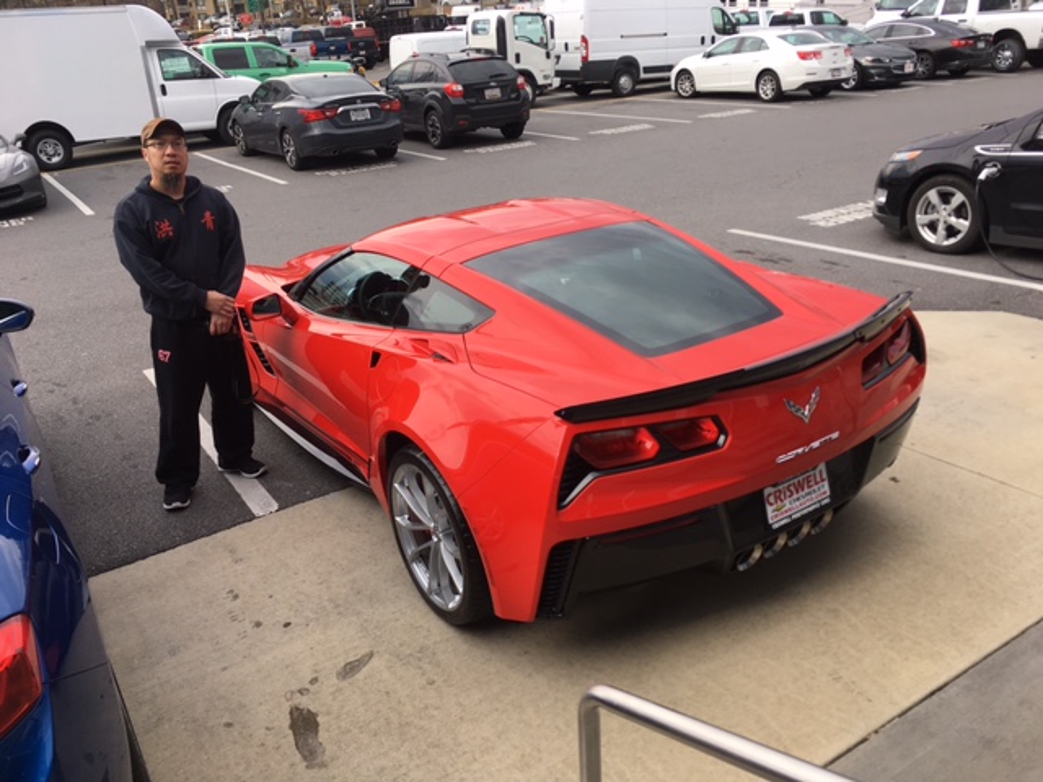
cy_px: 391
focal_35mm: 29
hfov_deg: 61.7
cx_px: 522
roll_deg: +3.8
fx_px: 874
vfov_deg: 48.2
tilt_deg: -23.9
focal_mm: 4.15
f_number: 2.2
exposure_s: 1/346
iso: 25
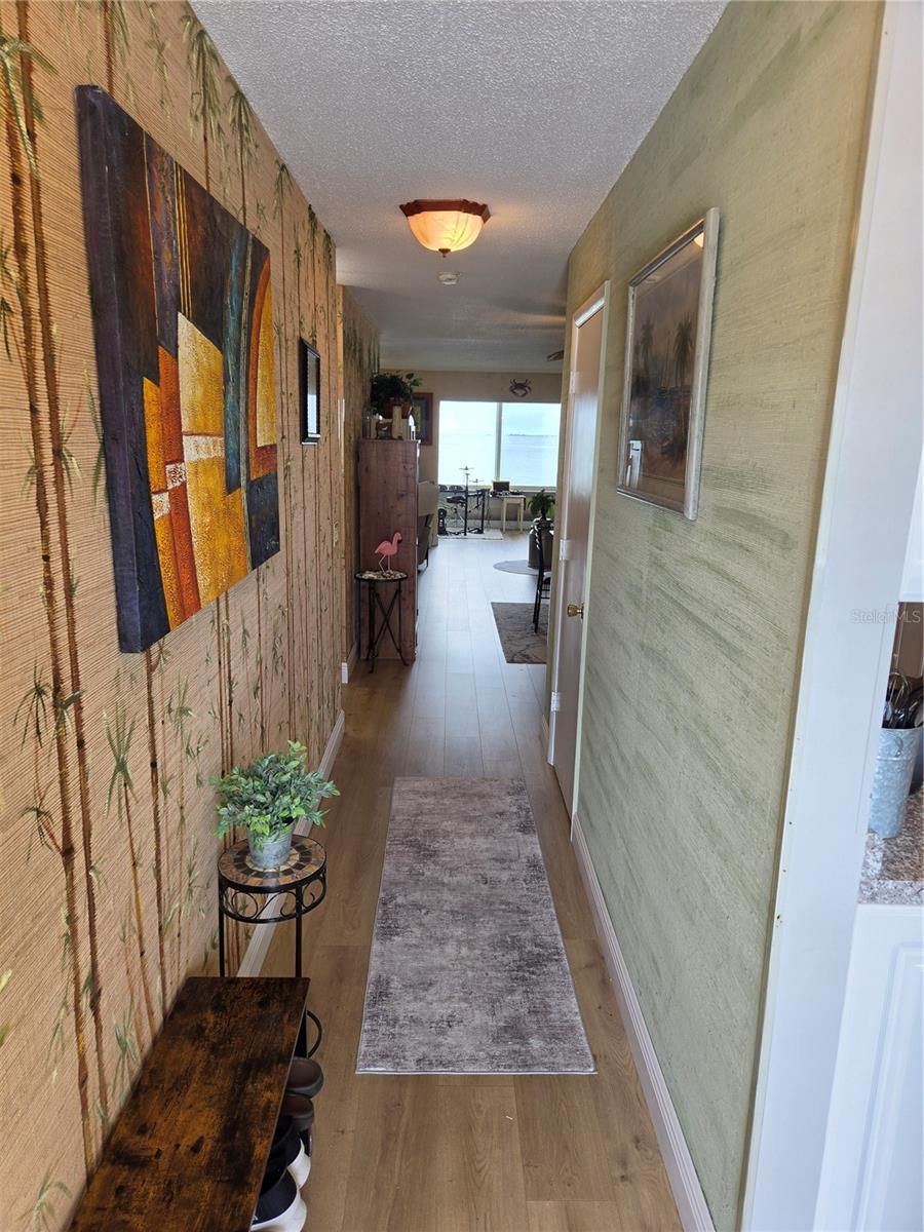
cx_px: 462
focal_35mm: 23
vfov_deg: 73.9
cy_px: 616
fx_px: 819
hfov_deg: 58.9
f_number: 1.8
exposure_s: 1/120
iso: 40
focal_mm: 5.4
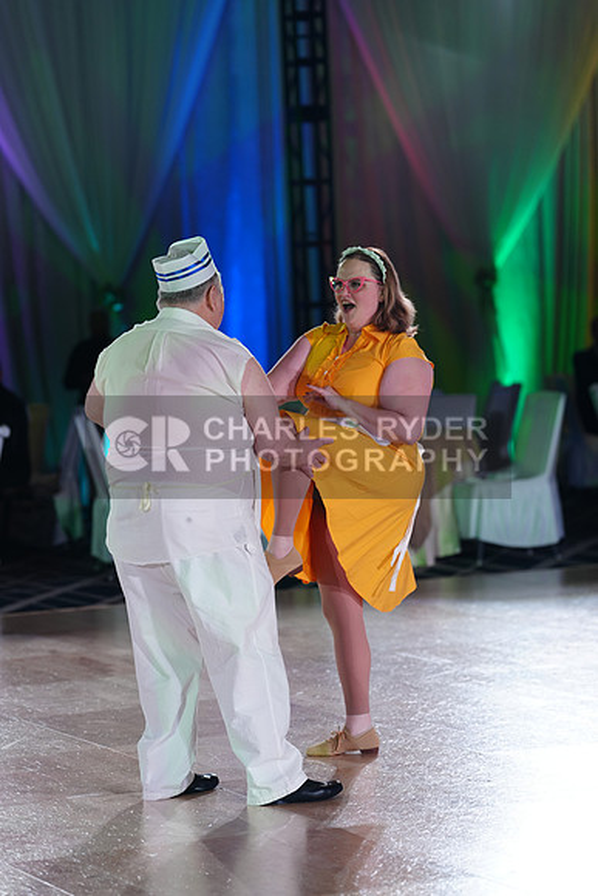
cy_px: 448
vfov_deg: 17.1
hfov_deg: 11.4
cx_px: 299
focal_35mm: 120
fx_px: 2988
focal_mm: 120
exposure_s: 1/250
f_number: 2.8
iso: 500
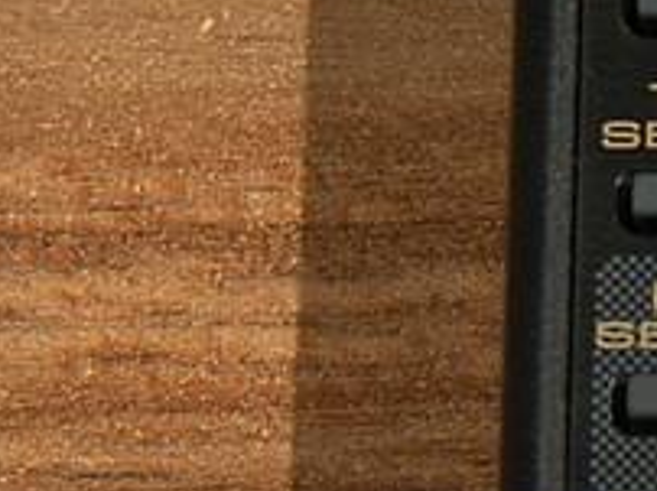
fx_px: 8455
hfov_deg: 4.4
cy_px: 608
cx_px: 933
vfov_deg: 3.3
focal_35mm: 446
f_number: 3.2
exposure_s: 1/100
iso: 50
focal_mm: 23.2
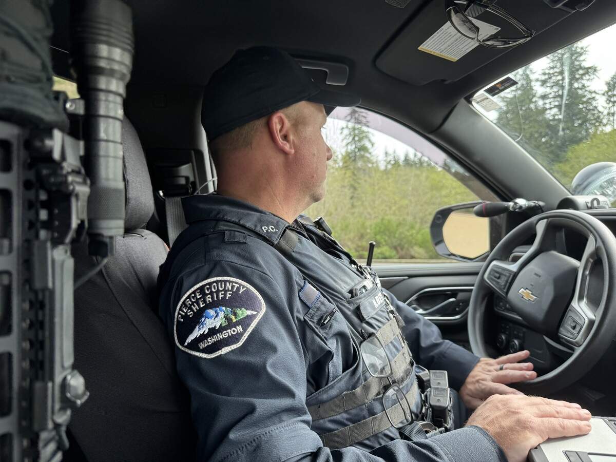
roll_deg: +6.3
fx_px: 427
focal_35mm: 24
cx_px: 308
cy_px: 231
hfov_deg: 71.6
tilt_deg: +5.1
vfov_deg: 56.8
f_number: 1.78
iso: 64
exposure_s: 1/227
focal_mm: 6.76
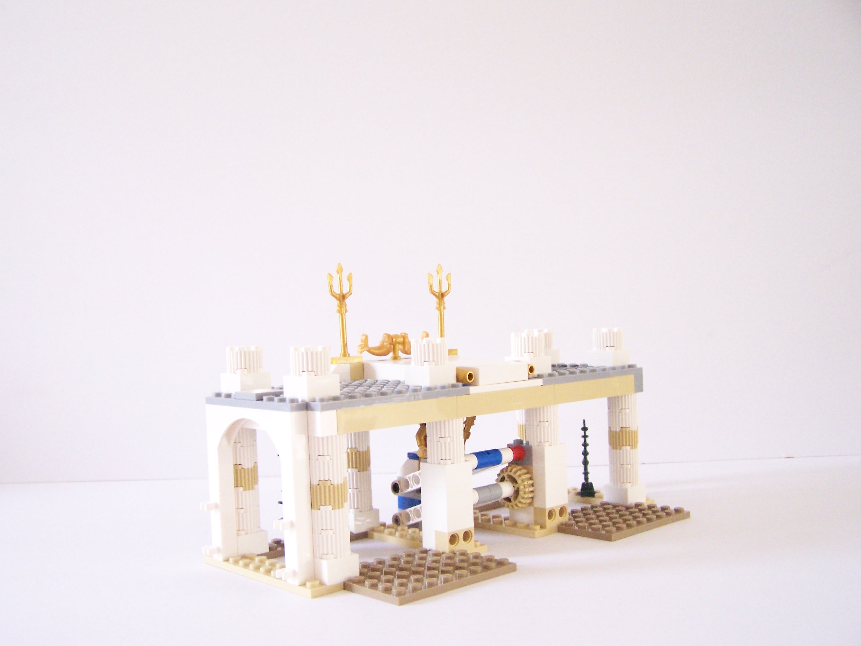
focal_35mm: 38
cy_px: 323
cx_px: 430
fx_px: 945
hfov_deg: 49.0
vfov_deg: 37.7
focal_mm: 6.3
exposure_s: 1/8
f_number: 3.2
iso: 400
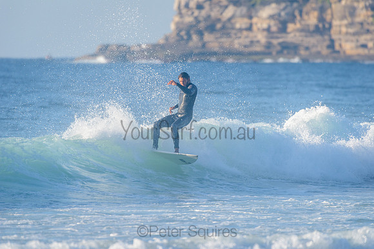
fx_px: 5198
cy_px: 124
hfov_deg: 4.1
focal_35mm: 500
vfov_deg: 2.7
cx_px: 187
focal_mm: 500
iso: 360
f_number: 5.6
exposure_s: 1/2000
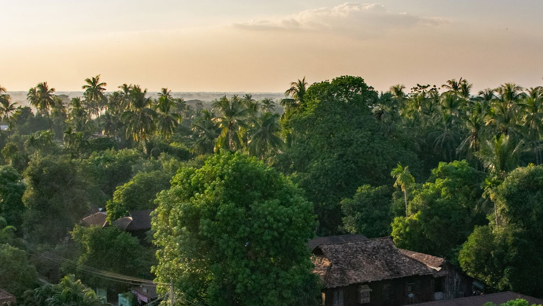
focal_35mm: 54
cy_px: 216
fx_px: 778
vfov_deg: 22.1
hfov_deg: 38.4
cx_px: 310
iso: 320
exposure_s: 1/250
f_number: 8
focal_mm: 17
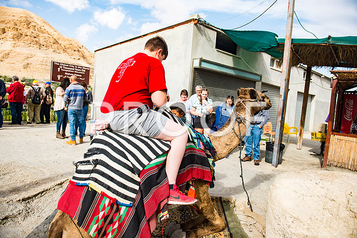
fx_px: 238
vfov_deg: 53.2
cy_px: 119
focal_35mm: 24
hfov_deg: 73.7
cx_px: 178
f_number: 2.8
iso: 200
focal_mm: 24
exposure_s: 1/3200
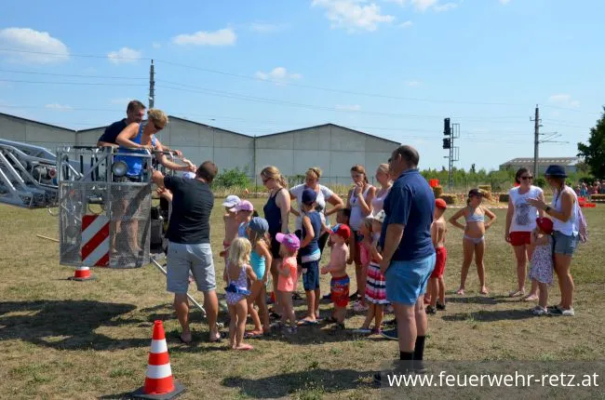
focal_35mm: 33
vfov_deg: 39.8
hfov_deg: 57.3
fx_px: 553
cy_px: 200
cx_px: 302
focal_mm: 22
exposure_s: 1/250
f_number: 8
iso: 100
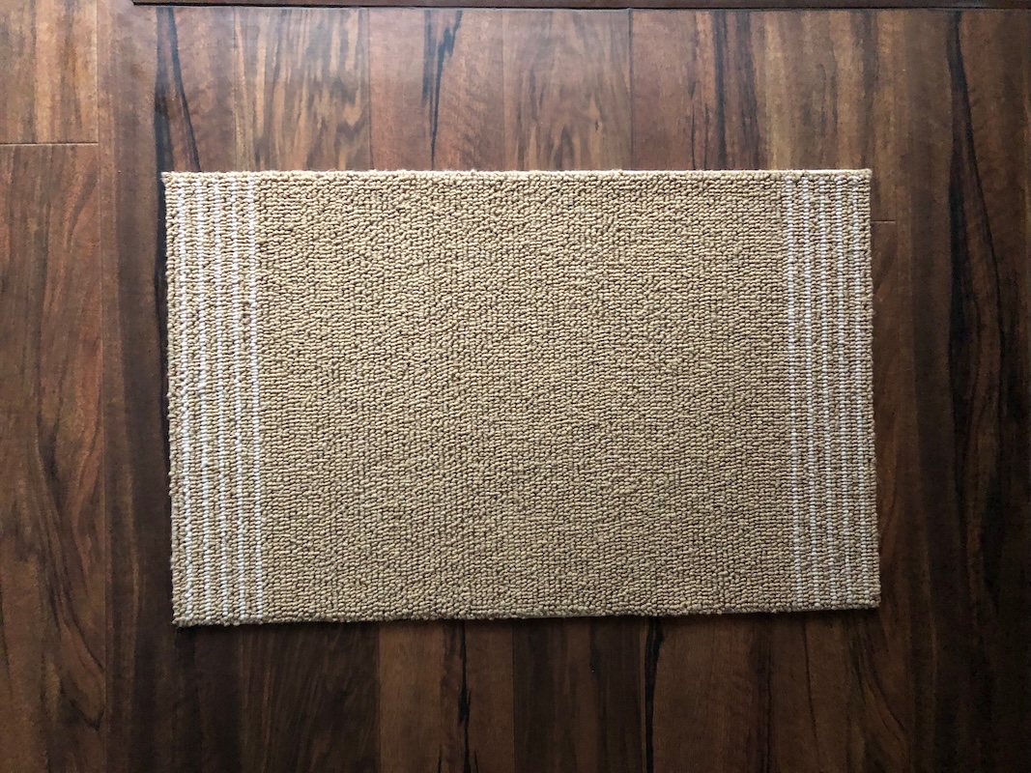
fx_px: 834
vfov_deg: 49.7
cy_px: 386
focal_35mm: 28
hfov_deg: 63.4
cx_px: 516
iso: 100
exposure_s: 1/4
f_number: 1.8
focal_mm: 3.99
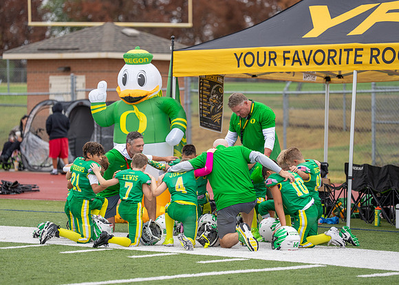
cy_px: 143
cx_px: 185
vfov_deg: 8.6
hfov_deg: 12.1
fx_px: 1888
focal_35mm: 167
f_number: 2.8
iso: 500
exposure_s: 1/1250
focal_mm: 154
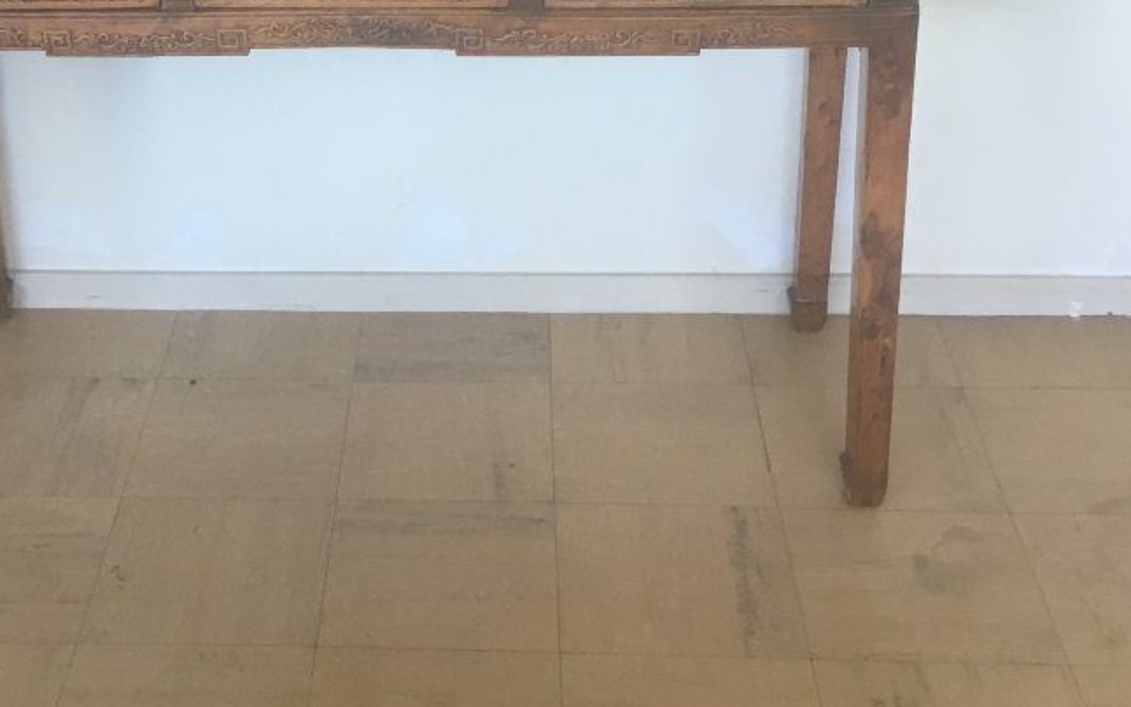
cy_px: 172
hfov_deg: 33.2
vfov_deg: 21.1
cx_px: 390
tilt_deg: -24.5
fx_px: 1881
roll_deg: +1.3
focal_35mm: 61
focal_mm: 3.3
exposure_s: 1/33
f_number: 2.4
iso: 50
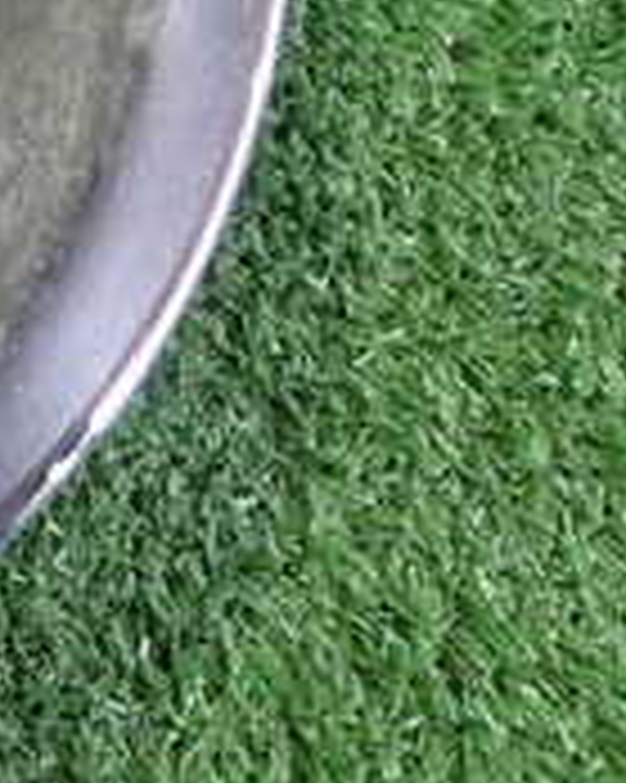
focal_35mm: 101
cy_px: -108
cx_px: -608
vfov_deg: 18.2
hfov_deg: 13.2
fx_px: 2341
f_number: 2.3
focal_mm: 5.4
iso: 250
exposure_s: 1/30
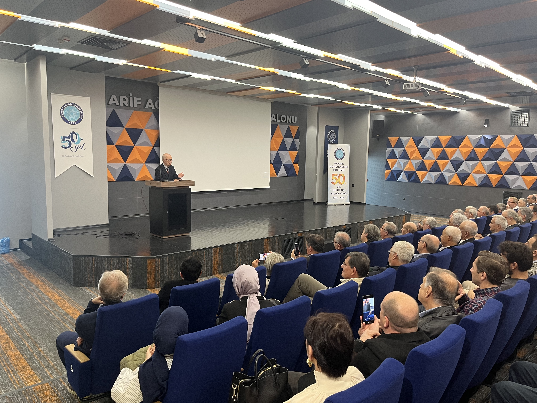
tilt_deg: -7.5
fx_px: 403
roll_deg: -1.0
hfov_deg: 67.3
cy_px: 202
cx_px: 268
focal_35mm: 26
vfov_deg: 53.1
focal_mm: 5.1
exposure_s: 1/50
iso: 160
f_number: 1.6
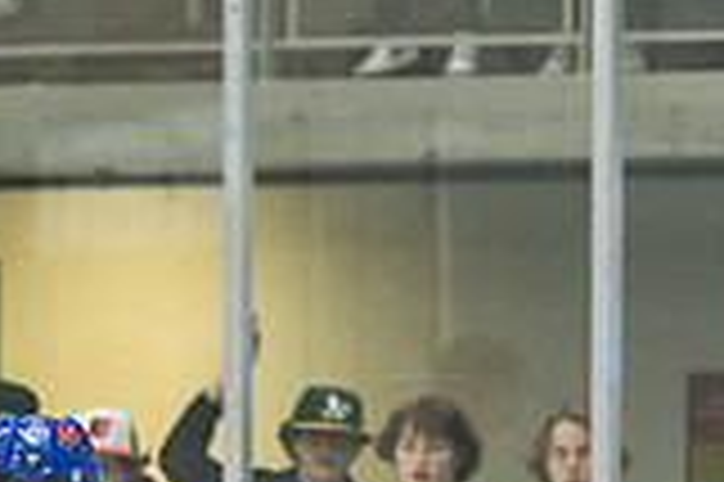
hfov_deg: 4.2
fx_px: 9965
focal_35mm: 496
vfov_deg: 2.8
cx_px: -139
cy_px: 845
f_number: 2.8
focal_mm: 100
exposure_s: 1/640
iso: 2000
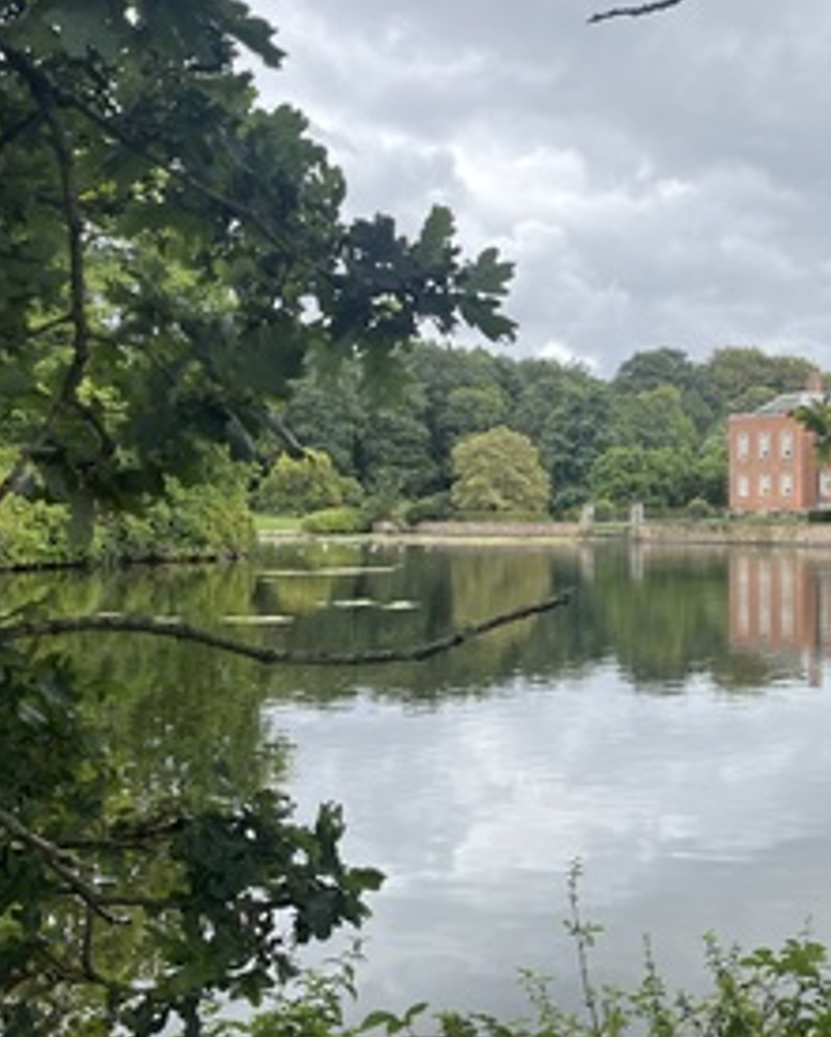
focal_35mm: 46
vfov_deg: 40.3
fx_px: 1413
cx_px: 741
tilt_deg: +0.5
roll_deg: +0.4
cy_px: 490
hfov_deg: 31.3
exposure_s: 1/1075
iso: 50
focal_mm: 5.1
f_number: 1.6
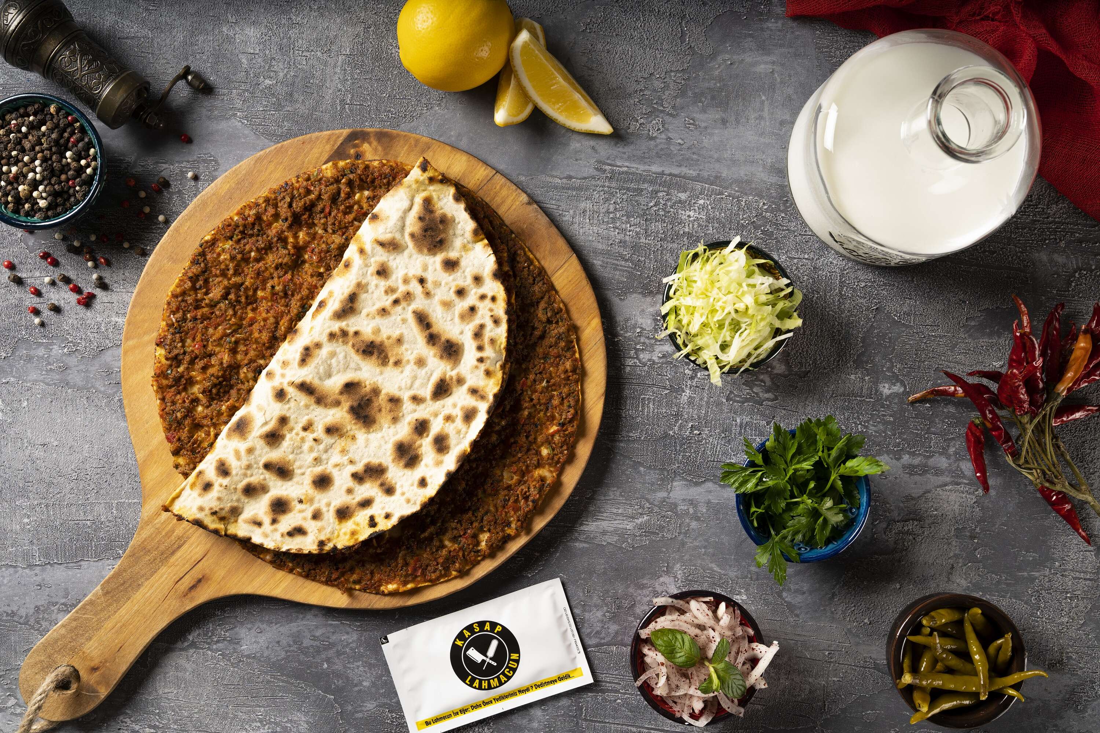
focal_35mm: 39
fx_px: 1192
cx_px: 550
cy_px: 366
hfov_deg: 49.6
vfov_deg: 34.2
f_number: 8
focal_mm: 39
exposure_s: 1/200
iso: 50
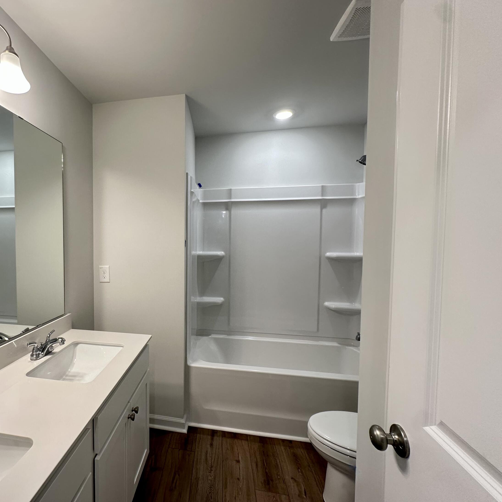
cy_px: 255
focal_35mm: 17
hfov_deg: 80.9
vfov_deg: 84.0
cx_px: 164
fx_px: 279
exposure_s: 1/120
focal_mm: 2.22
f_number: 2.2
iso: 200
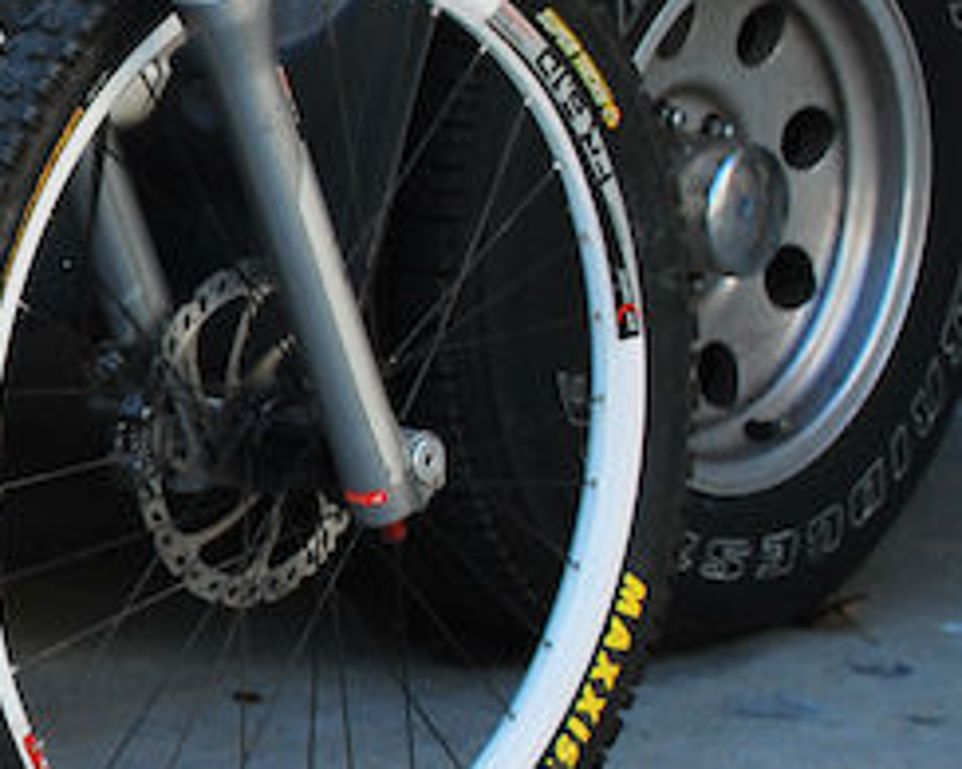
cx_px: -639
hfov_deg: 12.6
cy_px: 231
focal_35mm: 142
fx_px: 4041
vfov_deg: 10.9
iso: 140
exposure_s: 1/125
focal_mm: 24
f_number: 4.5
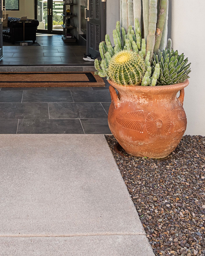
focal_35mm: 51
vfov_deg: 33.7
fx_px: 387
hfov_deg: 29.2
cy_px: 3
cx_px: 48
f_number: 8
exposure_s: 1/800
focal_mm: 16
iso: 640
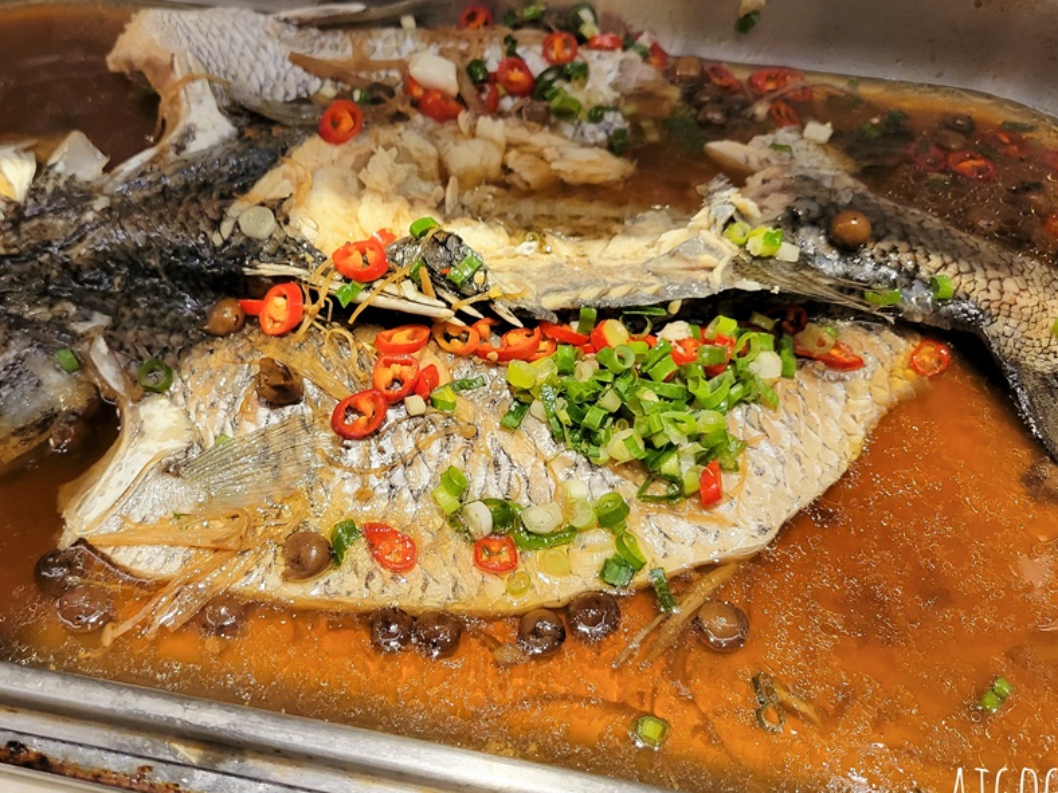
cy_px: 337
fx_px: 1009
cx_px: 431
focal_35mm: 33
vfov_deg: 42.8
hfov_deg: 55.0
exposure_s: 1/120
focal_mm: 5.4
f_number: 1.8
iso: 320
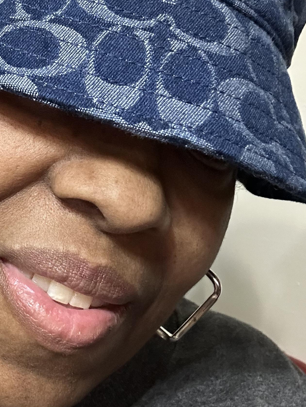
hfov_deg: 25.7
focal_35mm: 55
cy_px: 173
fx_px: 648
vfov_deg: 34.9
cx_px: 29
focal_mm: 2.69
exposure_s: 1/30
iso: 400
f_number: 1.9
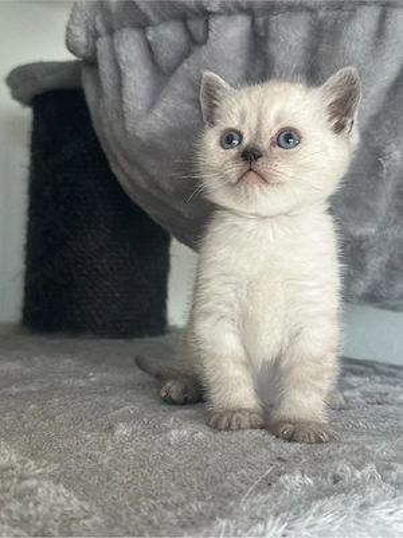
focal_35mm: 48
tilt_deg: -0.7
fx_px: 745
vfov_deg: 39.7
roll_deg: -3.6
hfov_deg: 30.3
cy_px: 269
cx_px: 202
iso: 200
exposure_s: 1/60
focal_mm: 6.86
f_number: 1.78
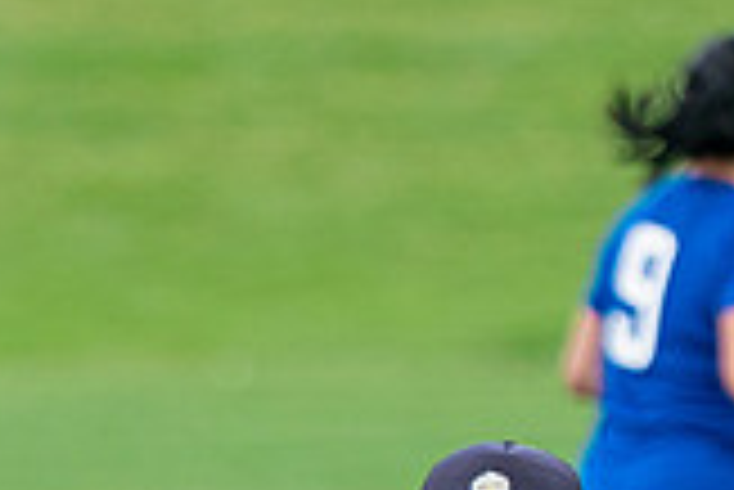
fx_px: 27610
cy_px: 1067
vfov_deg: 1.0
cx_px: 203
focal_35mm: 1353
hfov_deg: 1.5
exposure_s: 1/1600
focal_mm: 200
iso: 400
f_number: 2.8
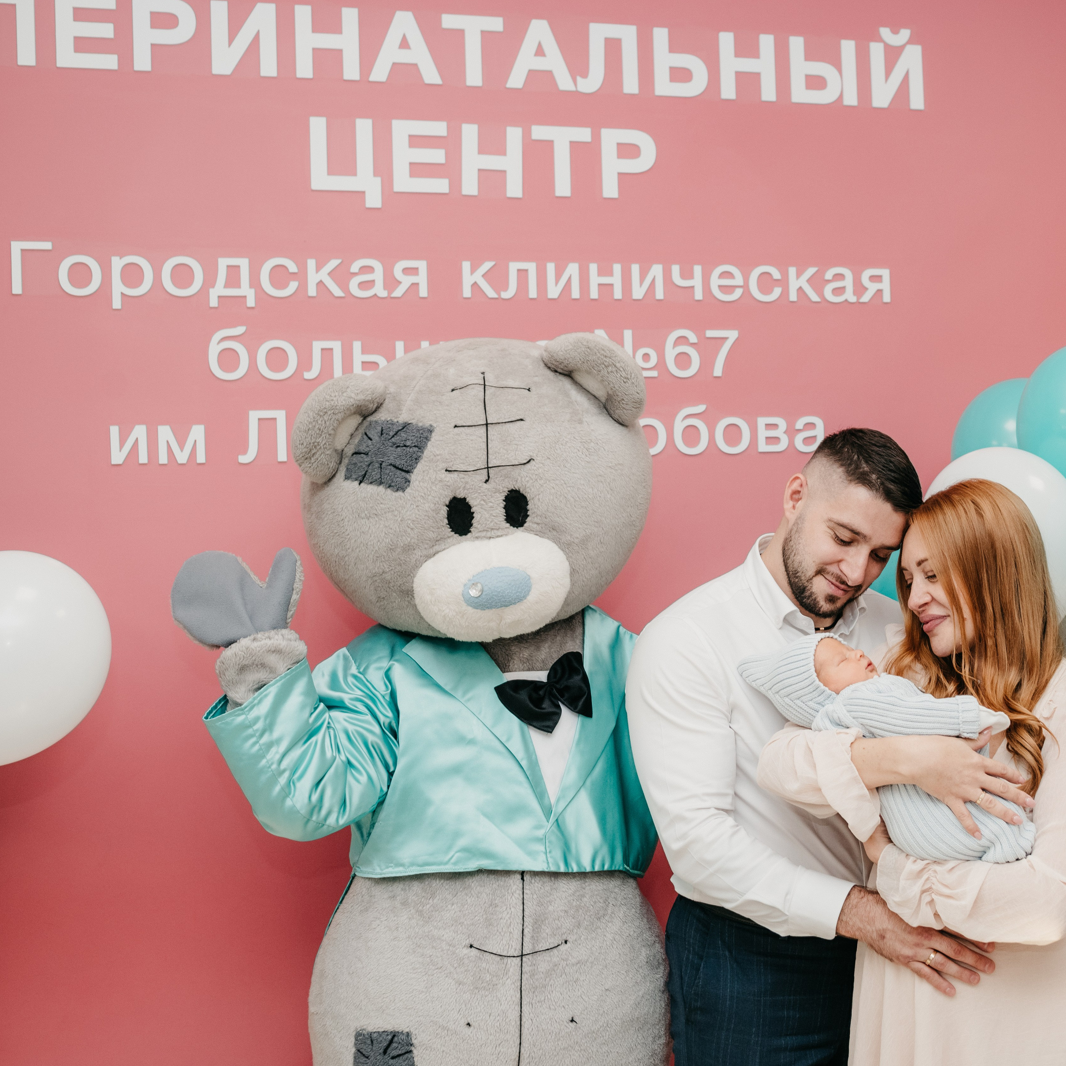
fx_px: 1568
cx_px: 764
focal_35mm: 45
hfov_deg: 36.9
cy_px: 530
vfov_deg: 37.6
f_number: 4
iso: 640
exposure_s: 1/160
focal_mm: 35
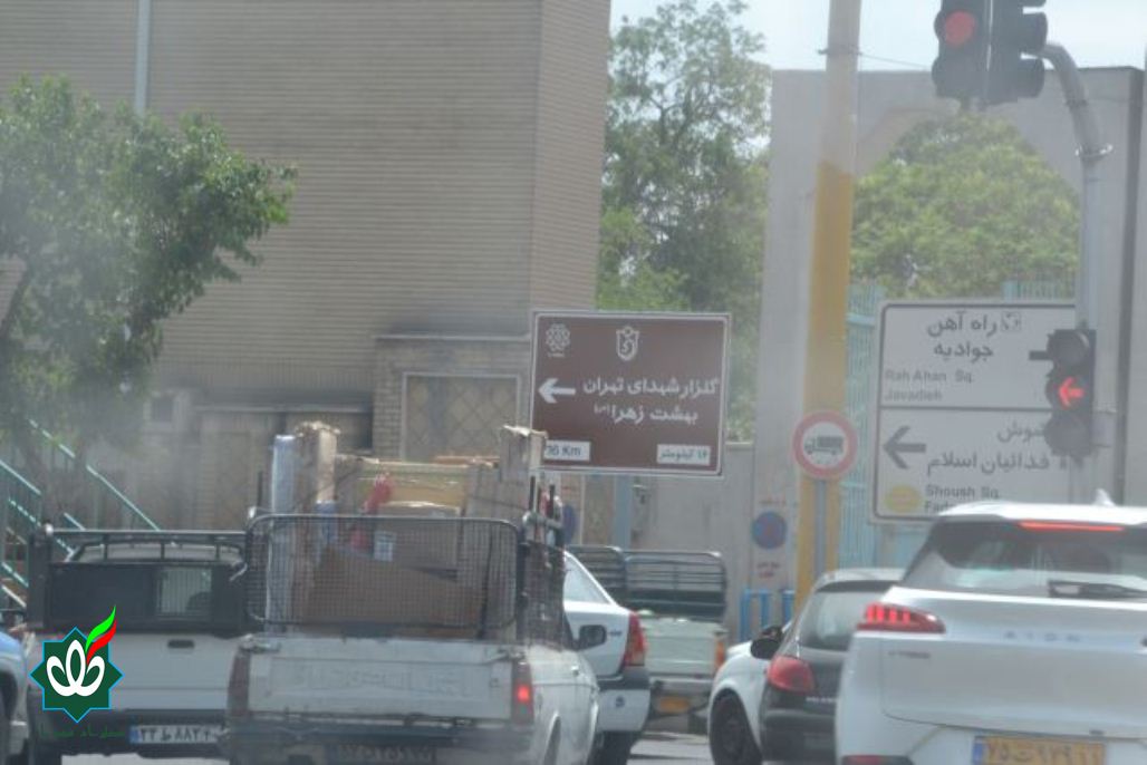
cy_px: 382
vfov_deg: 8.7
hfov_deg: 13.0
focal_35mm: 158
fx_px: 5019
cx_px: 574
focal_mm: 105
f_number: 14
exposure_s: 1/50
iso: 800
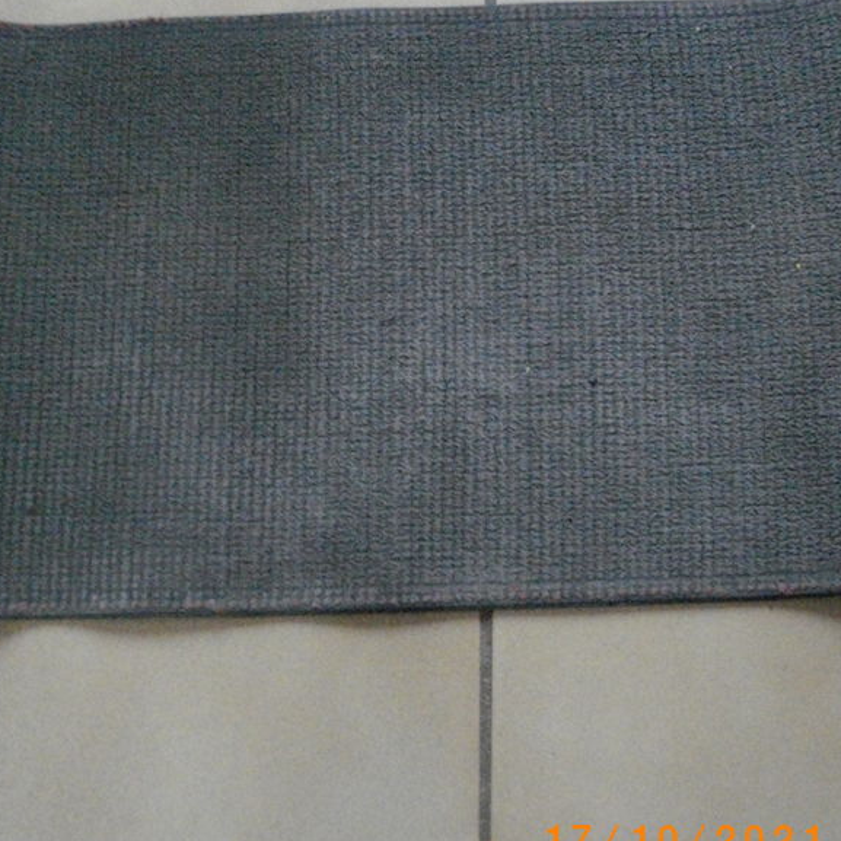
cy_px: 411
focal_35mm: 49
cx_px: 415
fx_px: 1347
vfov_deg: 34.7
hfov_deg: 34.7
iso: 800
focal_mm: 5.7
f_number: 2.9
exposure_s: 1/40
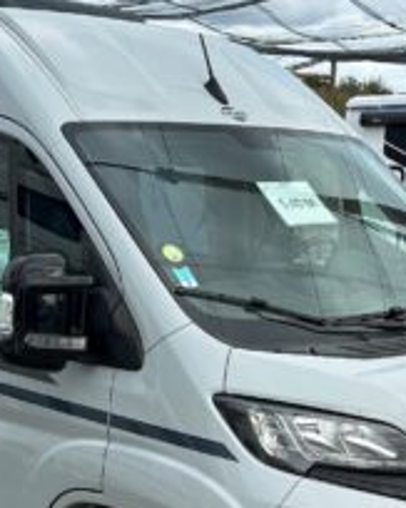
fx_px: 857
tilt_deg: -9.3
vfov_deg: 32.6
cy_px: 359
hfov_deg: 26.6
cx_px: 184
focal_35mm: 57
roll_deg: +0.0
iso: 80
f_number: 1.78
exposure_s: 1/1751
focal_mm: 6.86
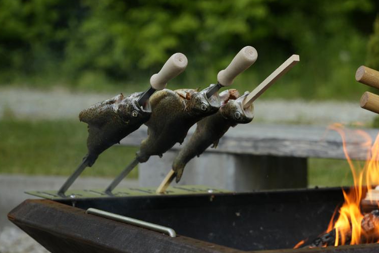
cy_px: 278
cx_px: 373
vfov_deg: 7.6
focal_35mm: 179
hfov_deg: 11.4
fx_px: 1885
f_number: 3.2
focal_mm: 70
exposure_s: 1/250
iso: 100
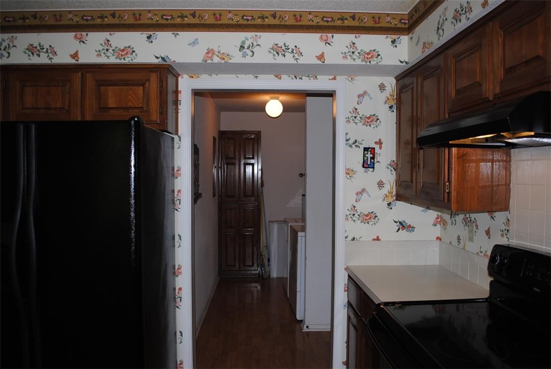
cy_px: 184
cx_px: 276
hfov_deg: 67.3
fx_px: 414
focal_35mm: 27
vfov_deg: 48.1
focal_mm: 18
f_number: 3.5
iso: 100
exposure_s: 1/60
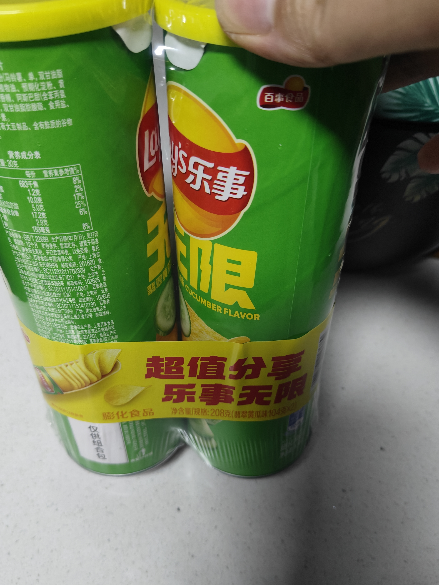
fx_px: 507
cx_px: 223
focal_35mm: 30
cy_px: 322
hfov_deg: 46.8
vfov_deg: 59.8
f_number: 1.8
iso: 250
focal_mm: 5.59
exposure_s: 1/50
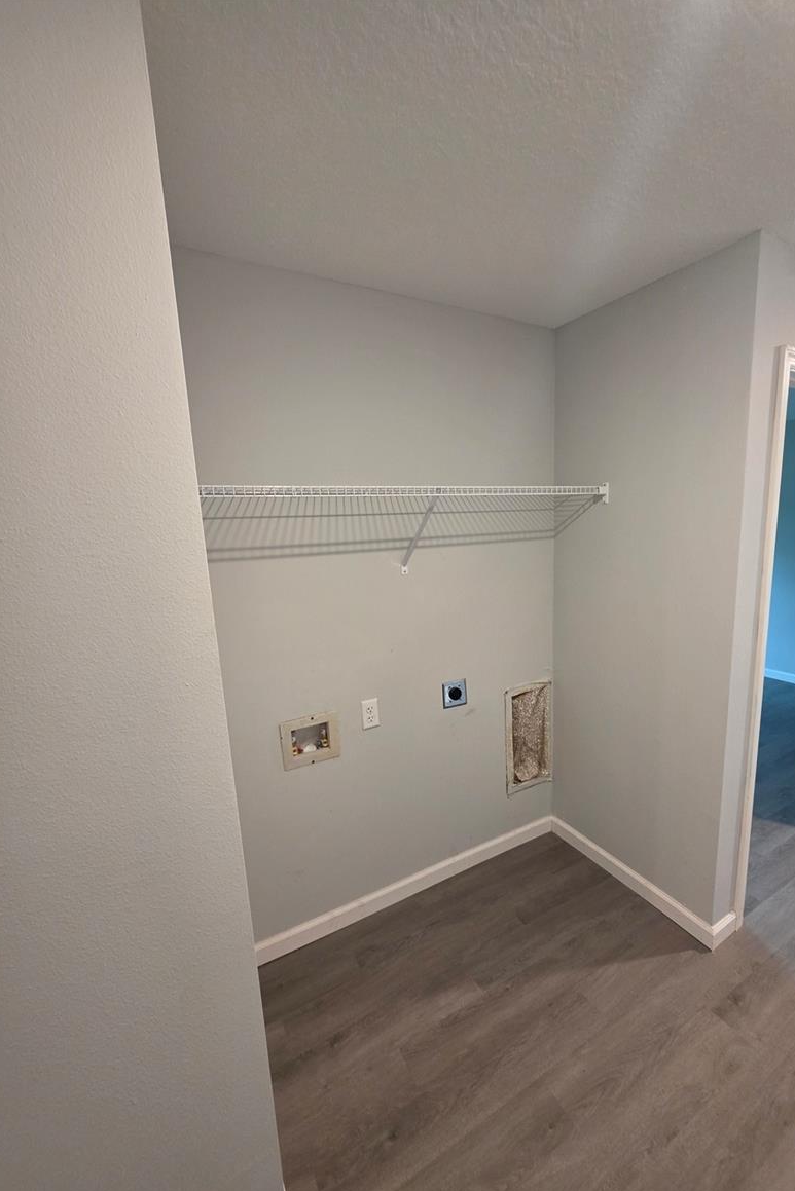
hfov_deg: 80.8
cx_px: 450
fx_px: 464
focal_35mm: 14
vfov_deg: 104.2
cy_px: 612
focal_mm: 2.2
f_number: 1.9
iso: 200
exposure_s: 1/60
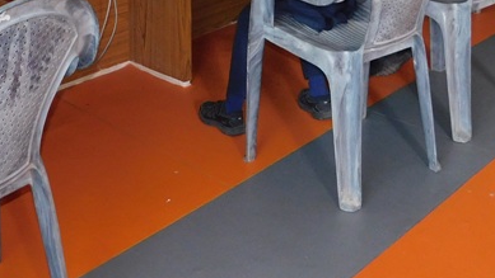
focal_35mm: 66
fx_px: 866
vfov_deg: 16.5
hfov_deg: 31.7
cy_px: -150
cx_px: 181
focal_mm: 4
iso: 200
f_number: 3
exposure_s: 1/30
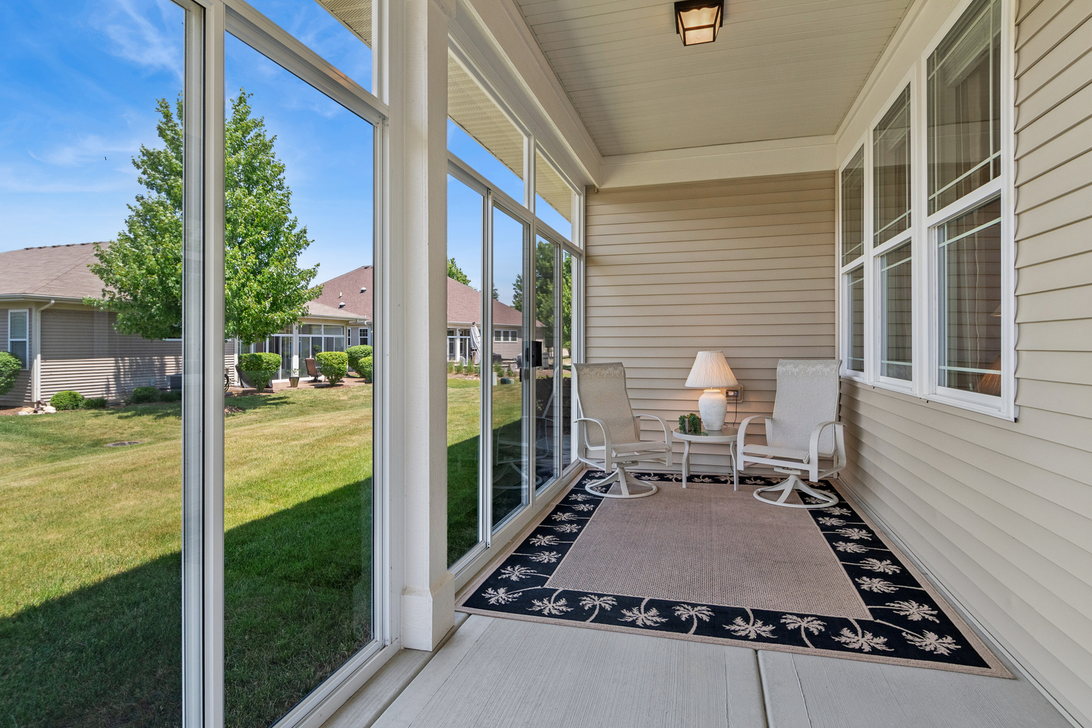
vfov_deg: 67.4
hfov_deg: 90.0
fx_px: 546
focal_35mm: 18
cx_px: 546
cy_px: 364
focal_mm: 12
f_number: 8
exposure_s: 1/160
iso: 250
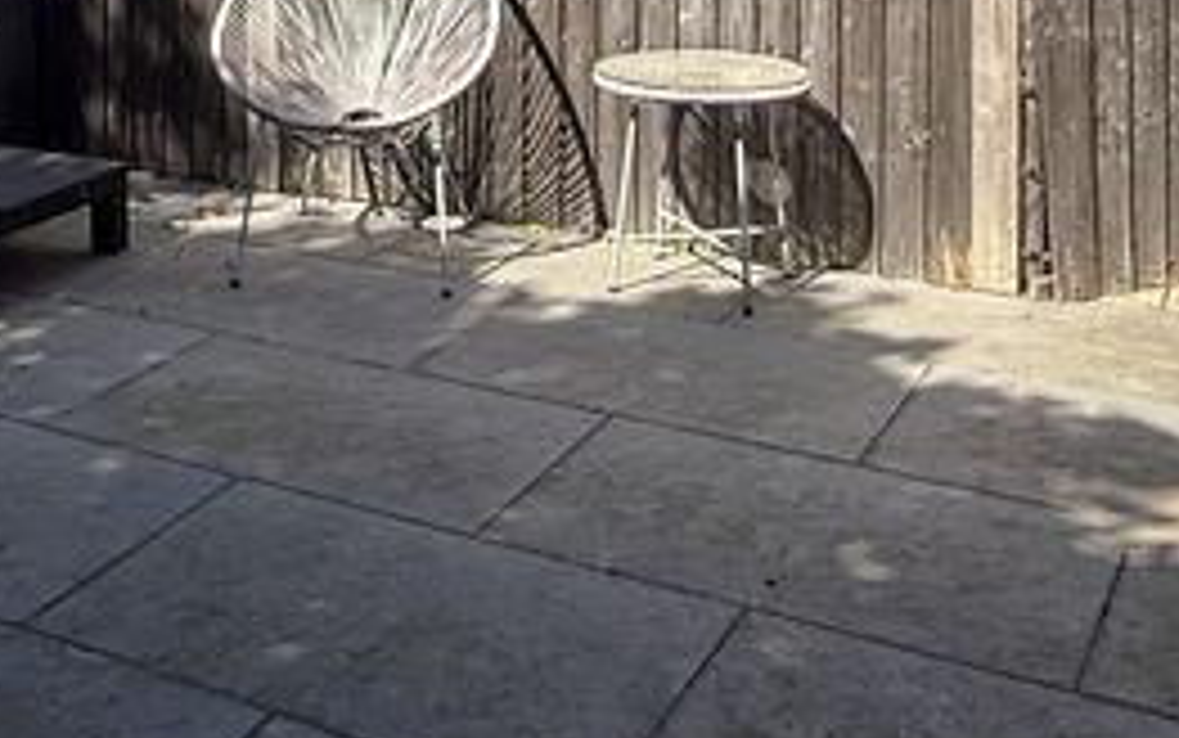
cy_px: -212
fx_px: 1864
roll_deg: +0.6
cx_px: 252
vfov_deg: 20.5
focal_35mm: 58
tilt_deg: -1.4
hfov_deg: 34.1
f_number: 2.2
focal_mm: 2.22
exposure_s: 1/1235
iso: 50
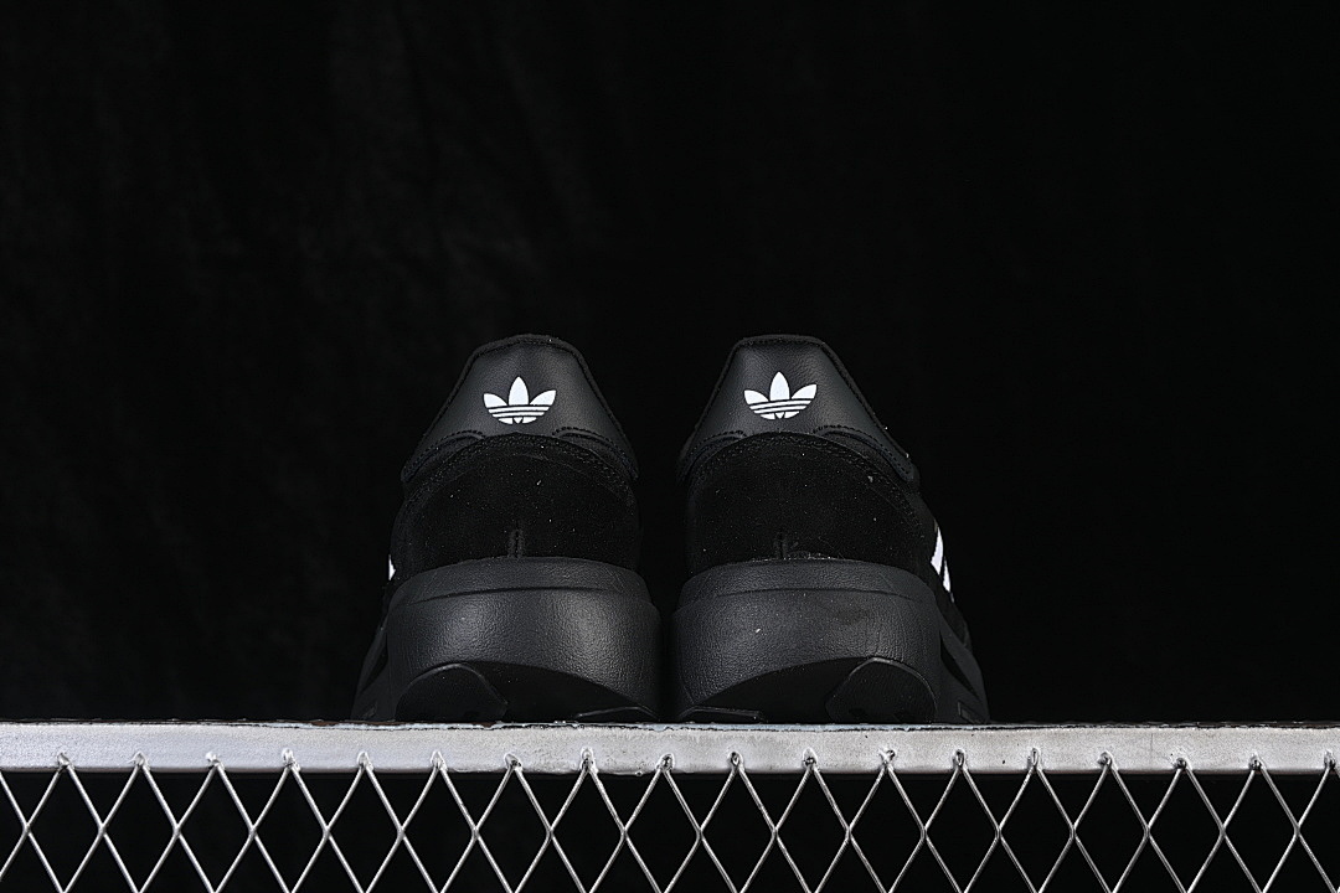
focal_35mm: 75
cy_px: 446
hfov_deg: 27.0
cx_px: 670
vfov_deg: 18.2
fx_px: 2791
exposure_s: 1/60
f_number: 6.3
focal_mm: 50
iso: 160
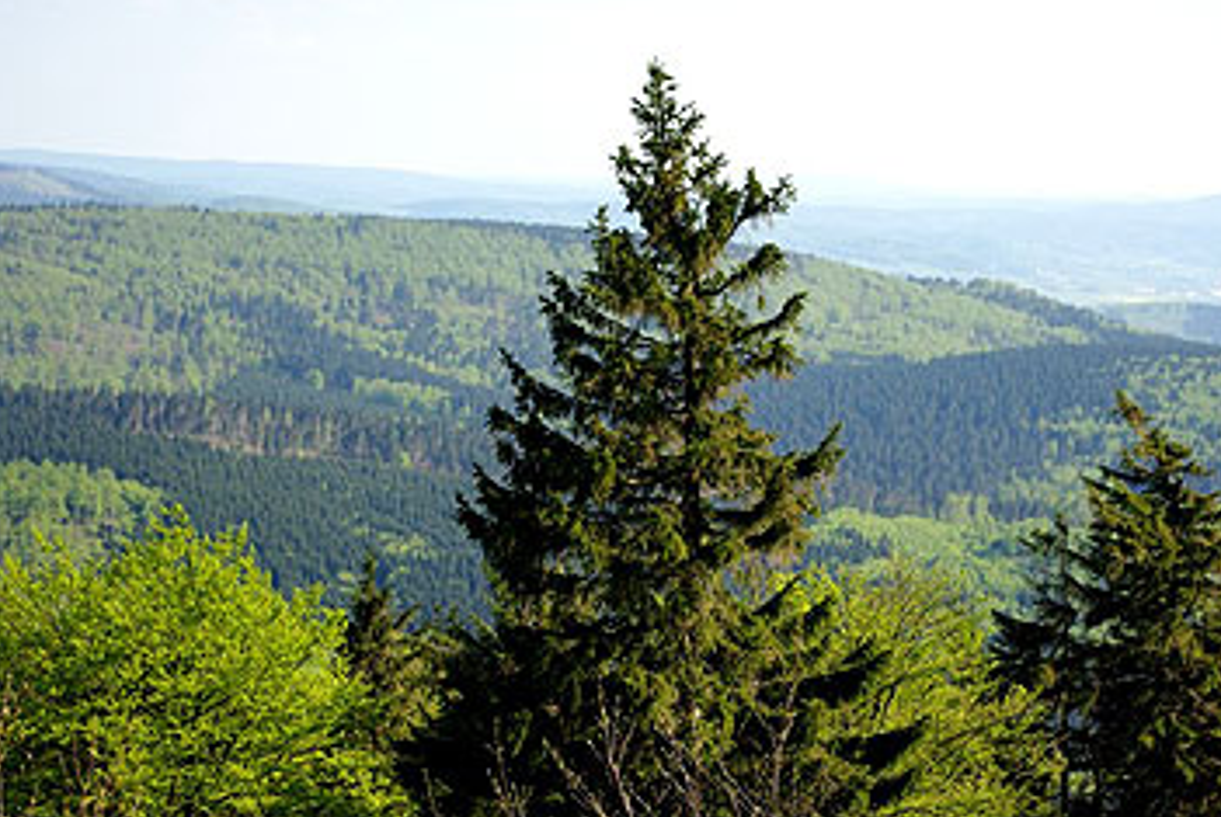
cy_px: 485
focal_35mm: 105
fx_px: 3566
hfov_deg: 19.4
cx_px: 685
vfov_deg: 13.1
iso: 100
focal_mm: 55
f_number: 5.6
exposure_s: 1/180
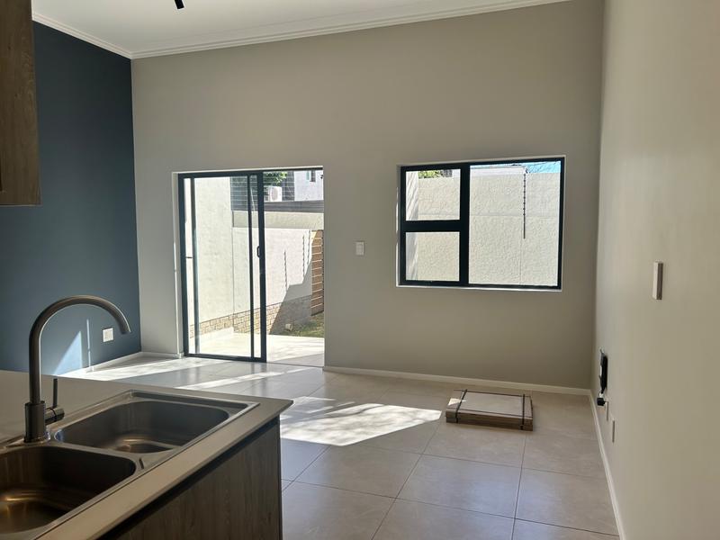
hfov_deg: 67.3
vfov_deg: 53.1
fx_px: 541
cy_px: 270
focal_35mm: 26
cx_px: 360
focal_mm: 5.7
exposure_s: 1/775
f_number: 1.5
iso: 50
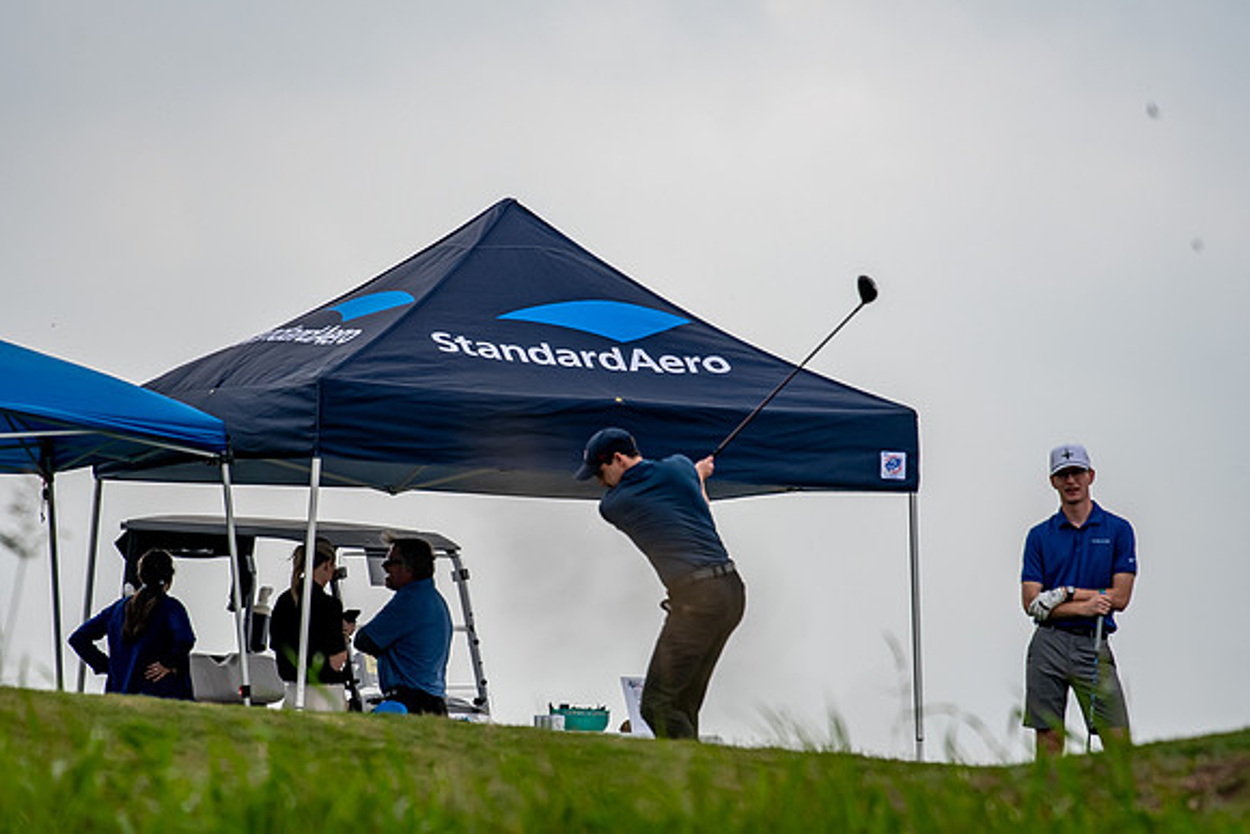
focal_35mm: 585
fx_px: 20316
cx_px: 625
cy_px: 417
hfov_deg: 3.5
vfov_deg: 2.4
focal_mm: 390
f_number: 5.6
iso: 320
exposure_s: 1/2000
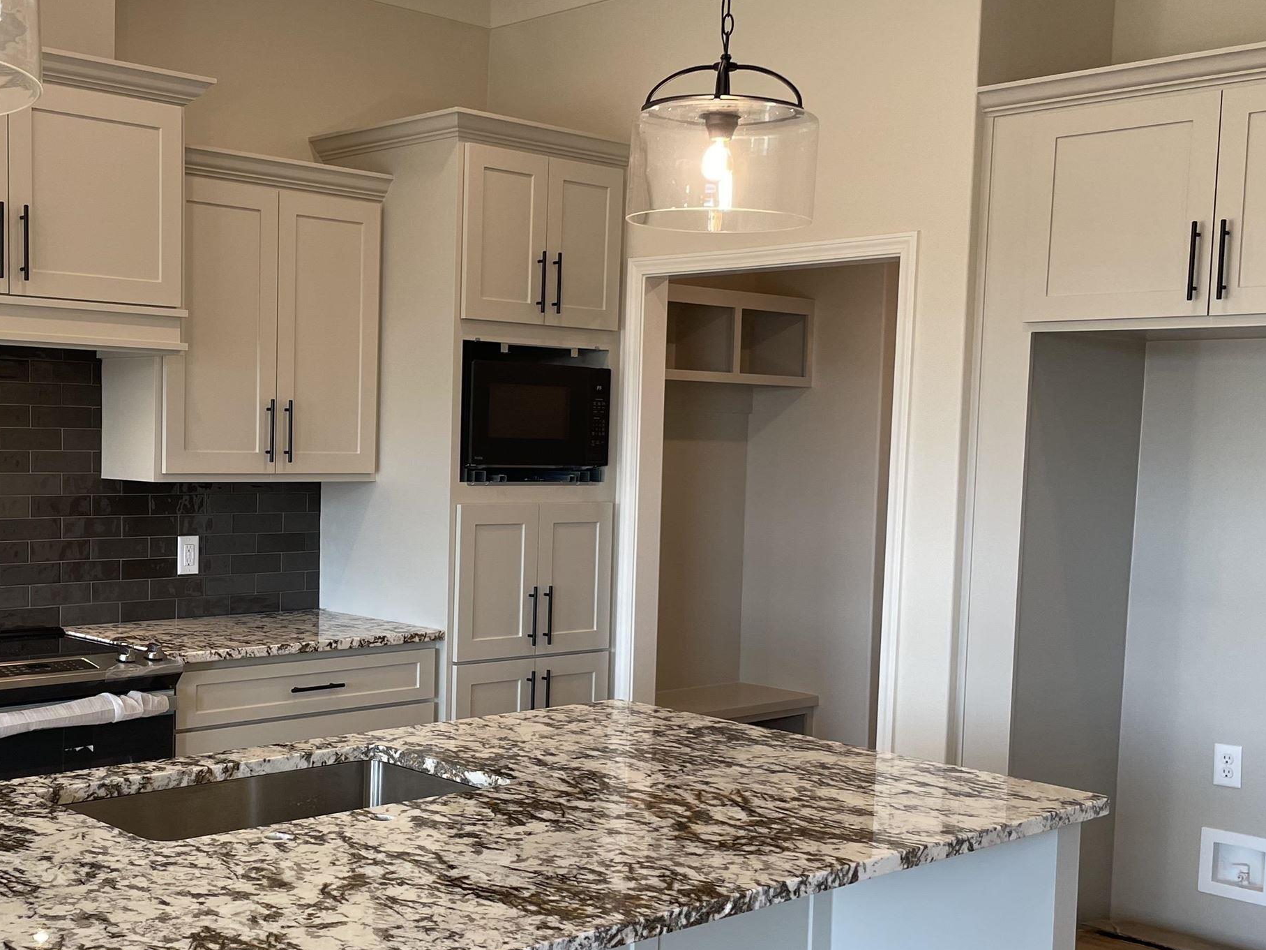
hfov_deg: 42.1
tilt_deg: -4.3
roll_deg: -1.1
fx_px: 1609
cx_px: 375
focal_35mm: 44
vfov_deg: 32.8
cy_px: 577
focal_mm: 4.2
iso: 50
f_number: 1.6
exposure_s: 1/120
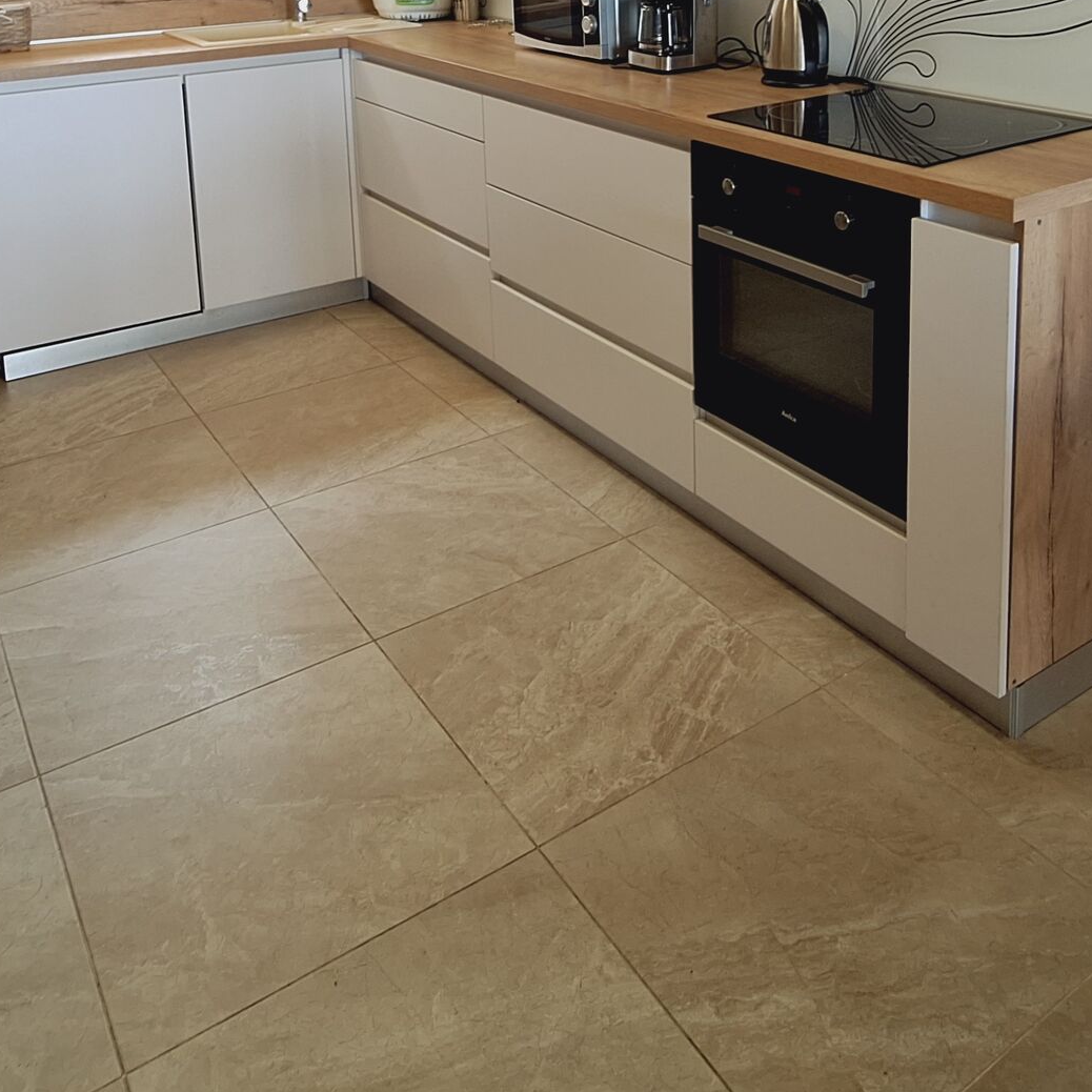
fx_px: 1106
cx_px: 567
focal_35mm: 31
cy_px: 68
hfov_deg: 52.5
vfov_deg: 46.3
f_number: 2.2
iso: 50
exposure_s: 1/33
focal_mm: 1.74
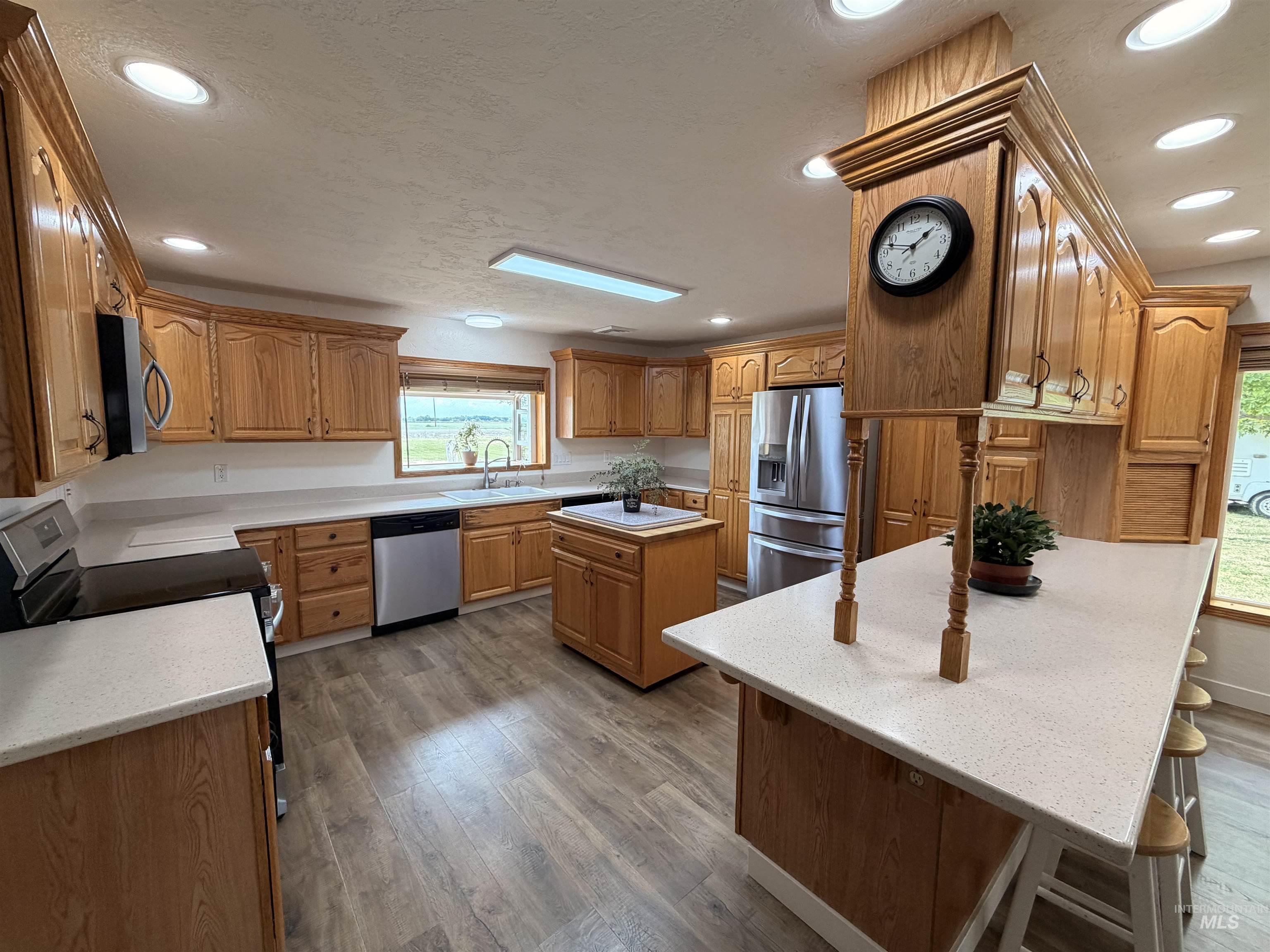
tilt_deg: -5.8
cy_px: 476
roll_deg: -0.5
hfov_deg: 102.1
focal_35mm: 14
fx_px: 514
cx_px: 635
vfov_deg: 85.7
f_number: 2.2
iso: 160
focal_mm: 2.22
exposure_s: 1/120
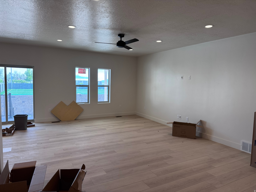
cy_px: 96
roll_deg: -1.5
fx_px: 177
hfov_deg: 71.6
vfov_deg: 56.8
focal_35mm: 24
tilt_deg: -4.8
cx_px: 128
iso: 64
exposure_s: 1/164
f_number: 1.78
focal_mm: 6.76
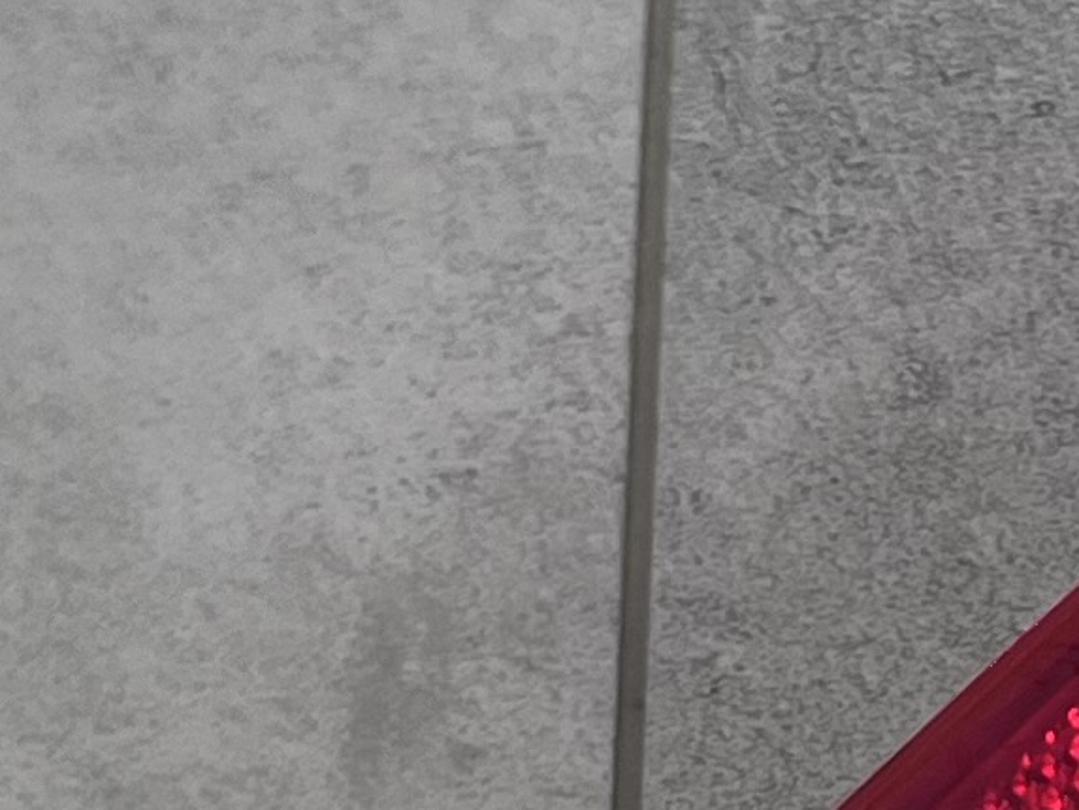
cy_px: 1910
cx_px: 1584
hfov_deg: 10.5
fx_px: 5705
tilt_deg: -68.5
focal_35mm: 183
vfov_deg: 7.6
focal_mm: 5.7
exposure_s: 1/121
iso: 80
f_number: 1.5
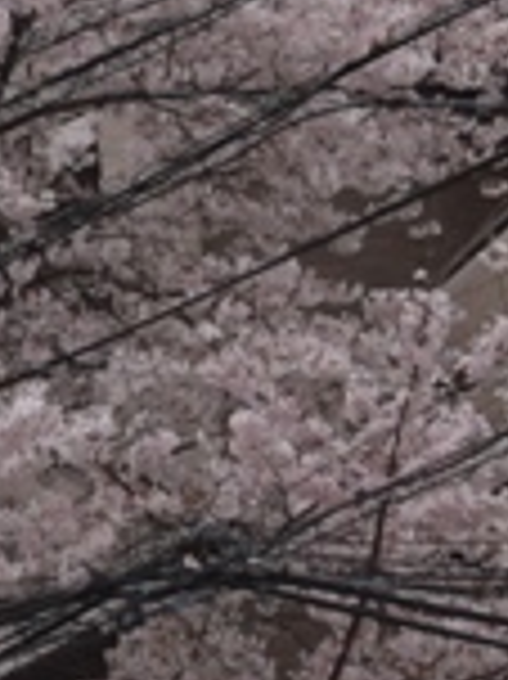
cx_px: -1686
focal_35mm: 332
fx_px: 6505
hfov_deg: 4.1
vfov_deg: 6.0
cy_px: 601
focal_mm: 34
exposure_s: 1/250
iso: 200
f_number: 8
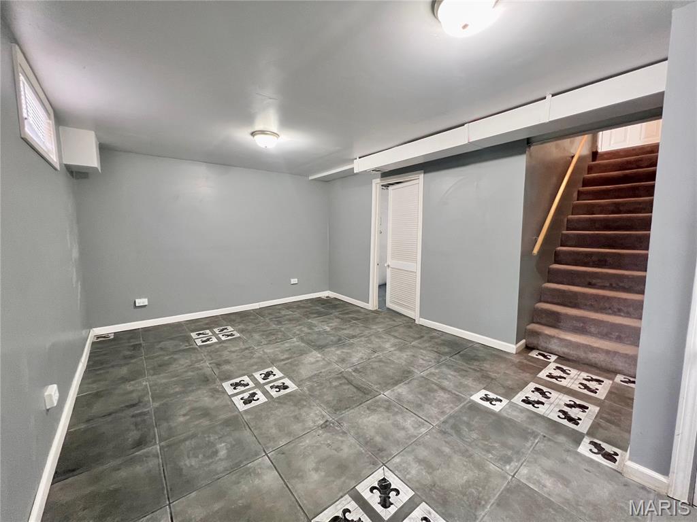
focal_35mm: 13
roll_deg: +0.3
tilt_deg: -6.5
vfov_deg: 89.9
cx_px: 348
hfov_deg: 106.2
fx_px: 262
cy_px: 261
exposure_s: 1/60
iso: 320
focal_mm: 1.57
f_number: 1.8
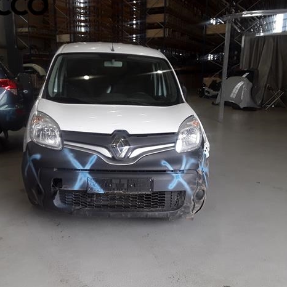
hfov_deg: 48.4
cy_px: 142
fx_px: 319
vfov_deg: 48.5
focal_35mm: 34
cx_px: 127
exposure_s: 1/50
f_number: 1.9
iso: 50
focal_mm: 2.91
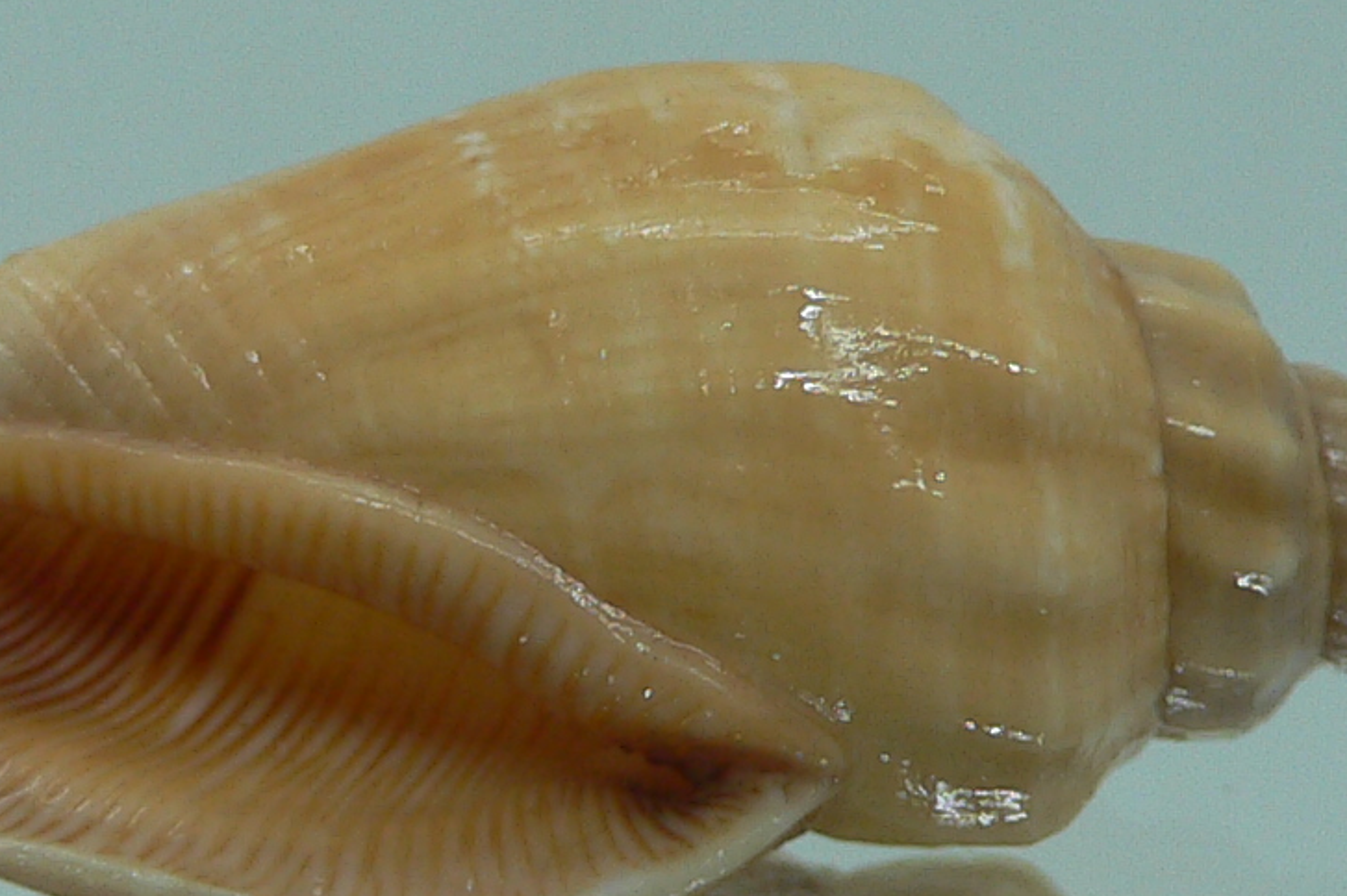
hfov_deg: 20.2
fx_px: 3777
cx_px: 537
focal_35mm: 101
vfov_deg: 13.5
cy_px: 642
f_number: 2.8
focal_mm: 4.6
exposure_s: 1/60
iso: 80
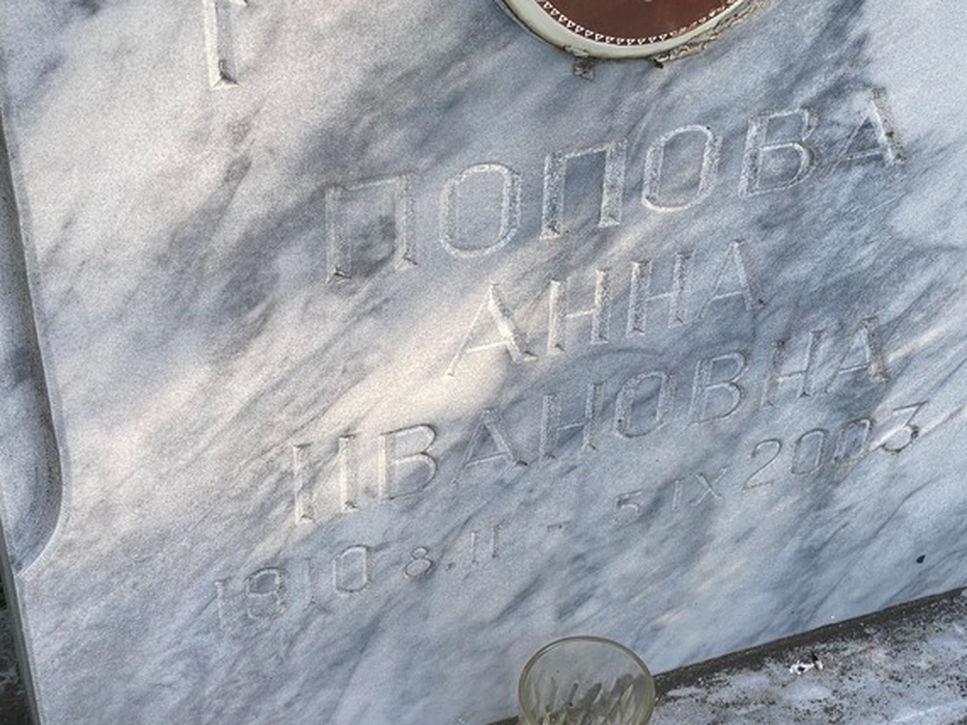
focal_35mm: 73
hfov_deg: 26.5
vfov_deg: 20.1
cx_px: 658
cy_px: 338
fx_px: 2038
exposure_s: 1/280
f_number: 2
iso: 20
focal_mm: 6
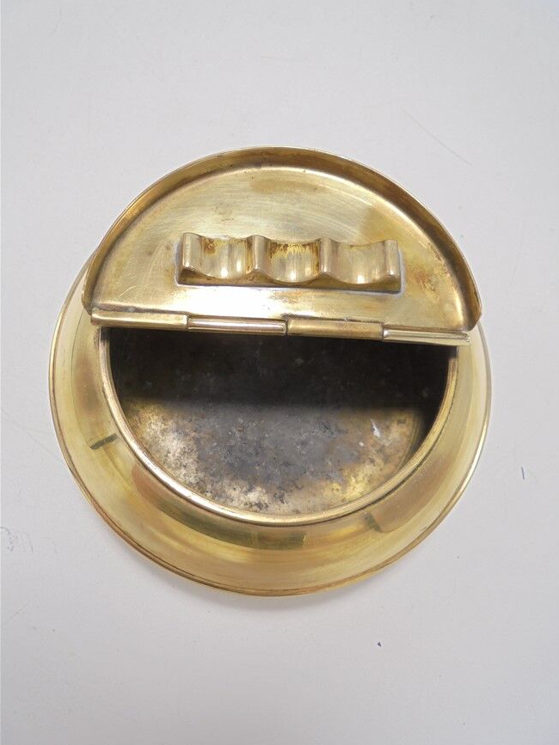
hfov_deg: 51.3
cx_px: 289
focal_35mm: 27
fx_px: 581
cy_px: 369
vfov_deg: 65.3
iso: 100
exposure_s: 1/60
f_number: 3.5
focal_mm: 4.6
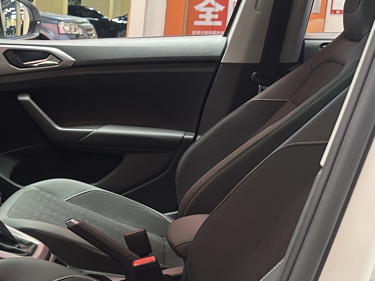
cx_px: -38
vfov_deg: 24.8
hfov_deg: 29.5
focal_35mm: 59
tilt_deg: -11.9
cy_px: 143
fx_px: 639
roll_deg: -1.4
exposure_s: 1/61
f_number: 1.78
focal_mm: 6.86
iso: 250
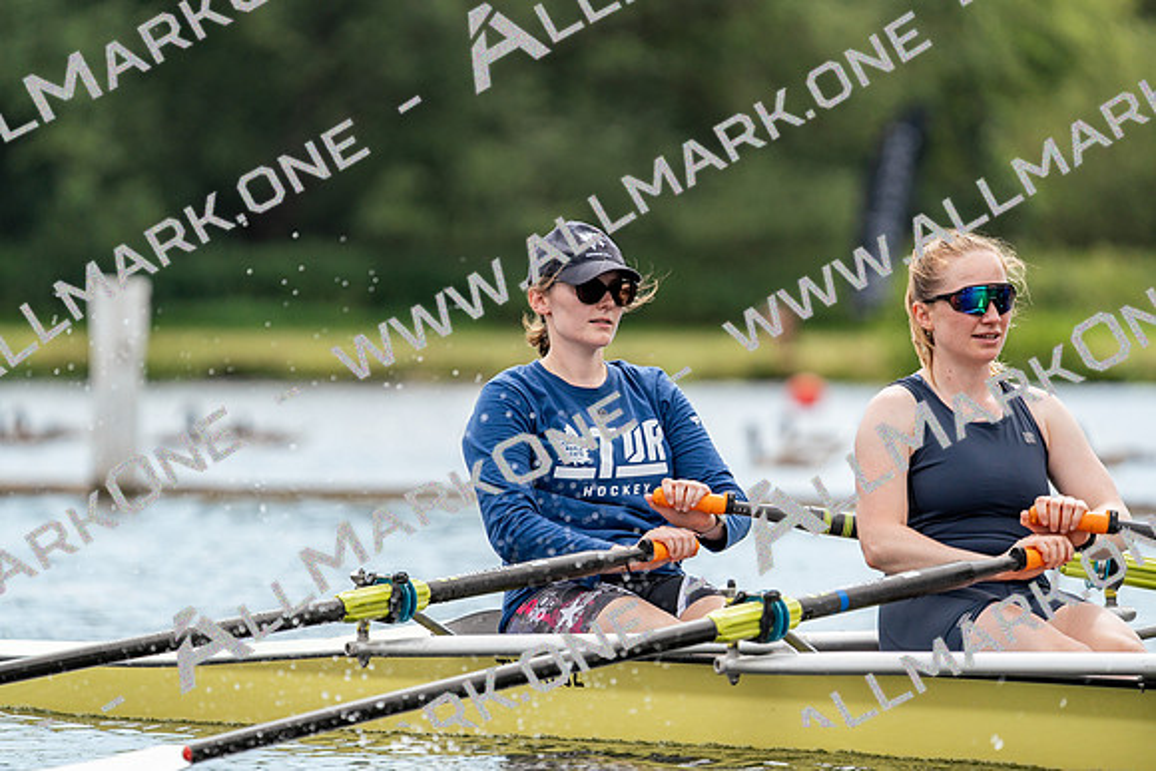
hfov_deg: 4.5
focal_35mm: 459
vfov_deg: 3.0
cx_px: 578
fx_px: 14742
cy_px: 386
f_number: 6.3
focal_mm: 459
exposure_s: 1/2000
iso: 400
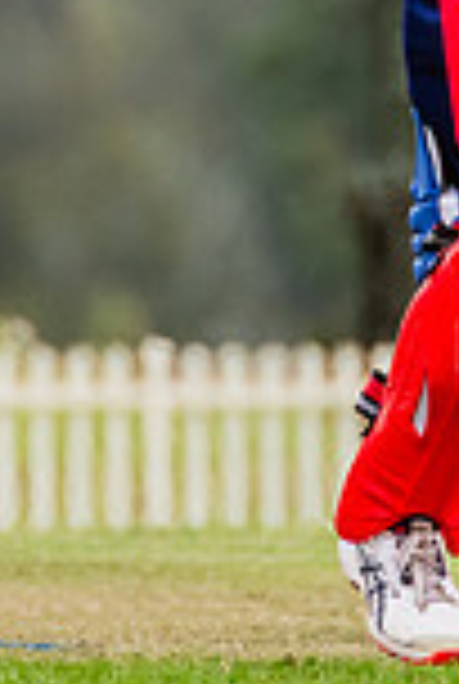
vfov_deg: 0.7
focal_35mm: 3117
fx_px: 59339
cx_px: 386
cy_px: -345
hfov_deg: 0.4
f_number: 10
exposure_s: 1/1250
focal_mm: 600
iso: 800
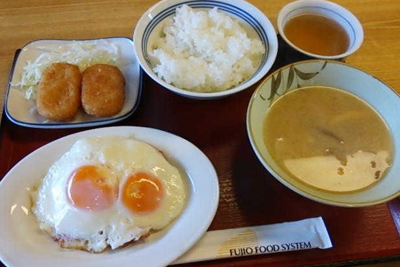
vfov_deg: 43.6
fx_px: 333
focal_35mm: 30
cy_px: 134
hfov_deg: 61.9
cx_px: 197
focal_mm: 4.21
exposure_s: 1/60
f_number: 2.5
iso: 160
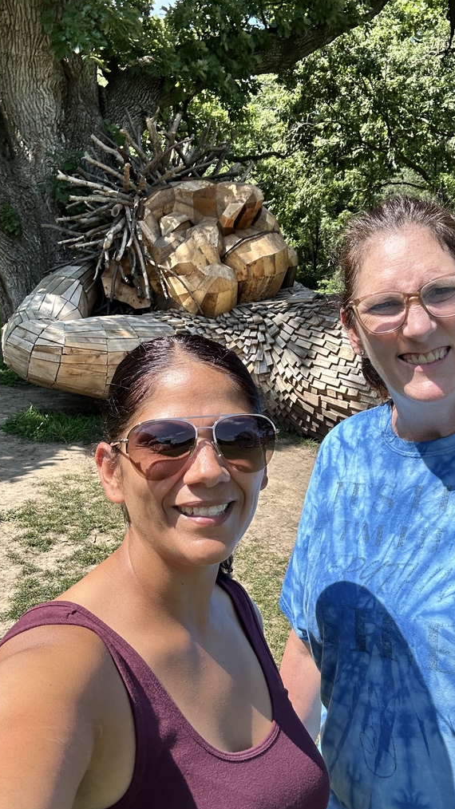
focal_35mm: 33
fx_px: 708
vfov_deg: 59.5
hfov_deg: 35.3
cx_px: 295
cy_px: 406
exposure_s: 1/720
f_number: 1.9
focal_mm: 2.69
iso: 25
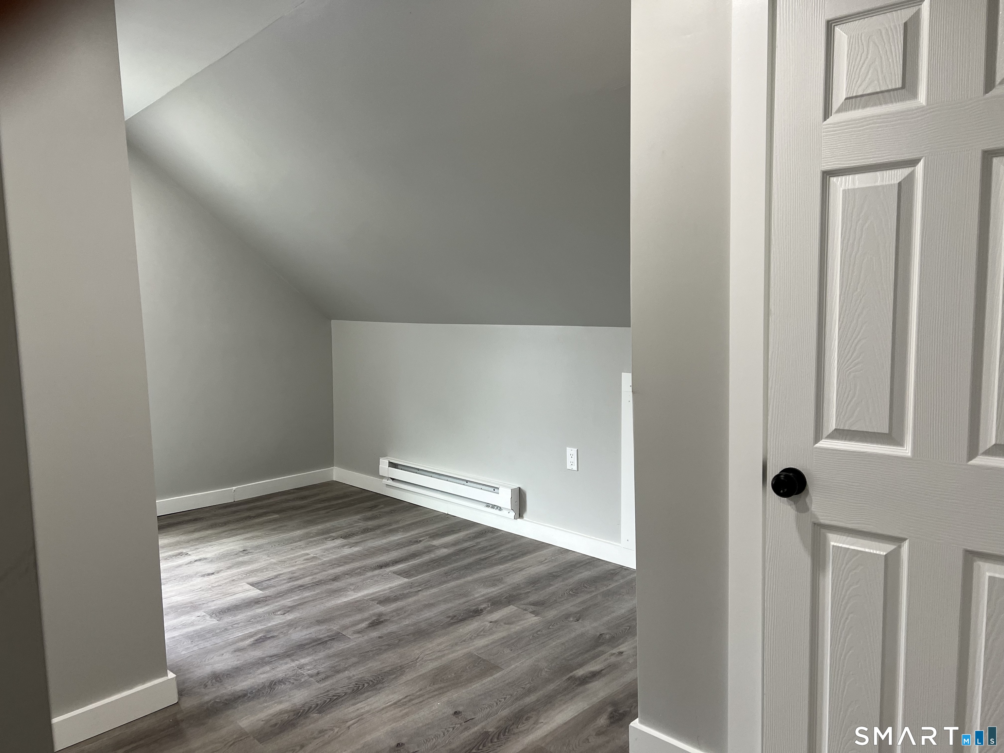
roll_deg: +1.8
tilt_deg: -6.7
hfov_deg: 67.3
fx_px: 754
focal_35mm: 26
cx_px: 502
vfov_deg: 53.1
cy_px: 376
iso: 125
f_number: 1.5
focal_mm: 5.7
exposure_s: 1/120
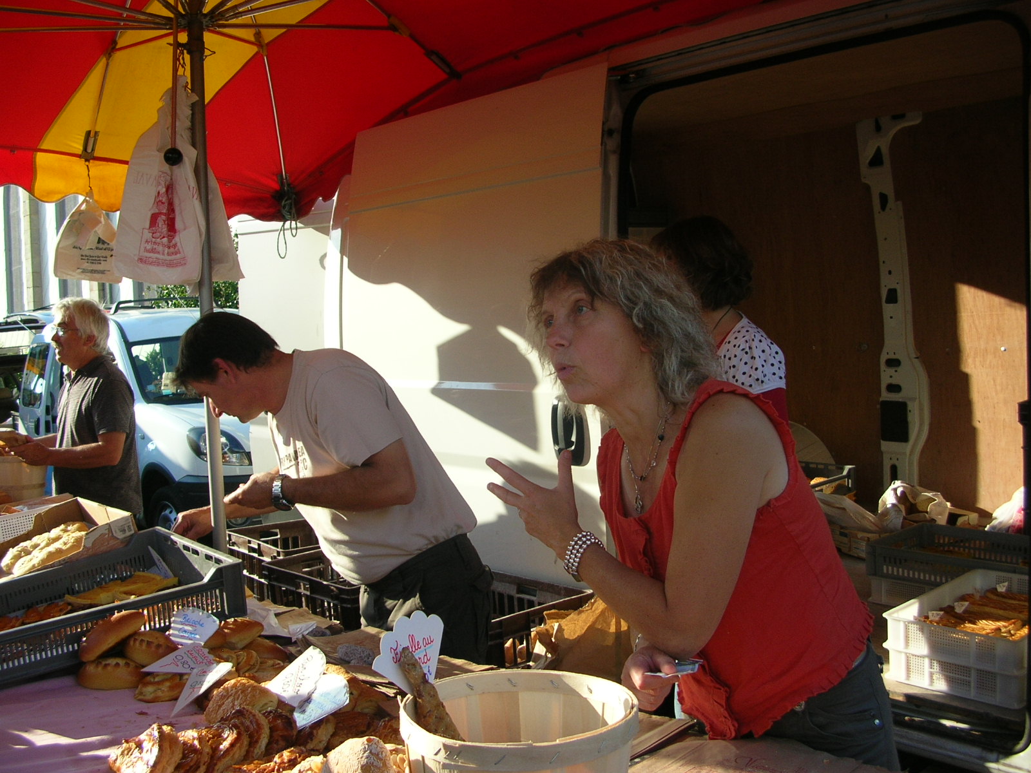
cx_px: 516
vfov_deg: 40.7
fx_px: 1042
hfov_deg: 52.6
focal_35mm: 35
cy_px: 386
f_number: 2.8
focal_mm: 5.8
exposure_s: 1/352
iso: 50
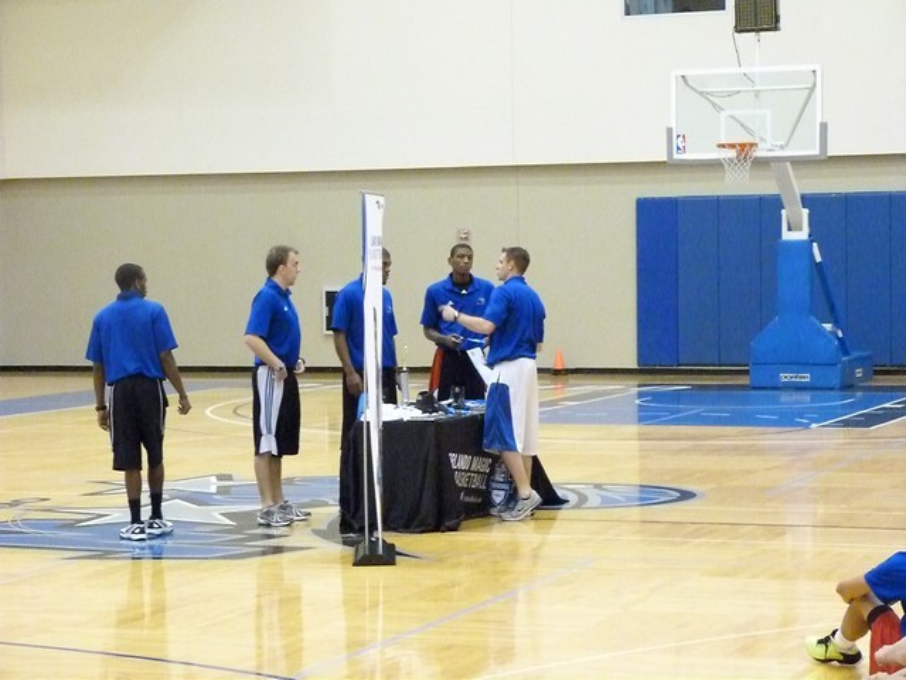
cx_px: 453
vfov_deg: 15.9
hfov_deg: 21.1
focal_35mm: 93
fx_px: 2434
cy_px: 340
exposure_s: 1/60
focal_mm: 16.8
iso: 2500
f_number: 3.4
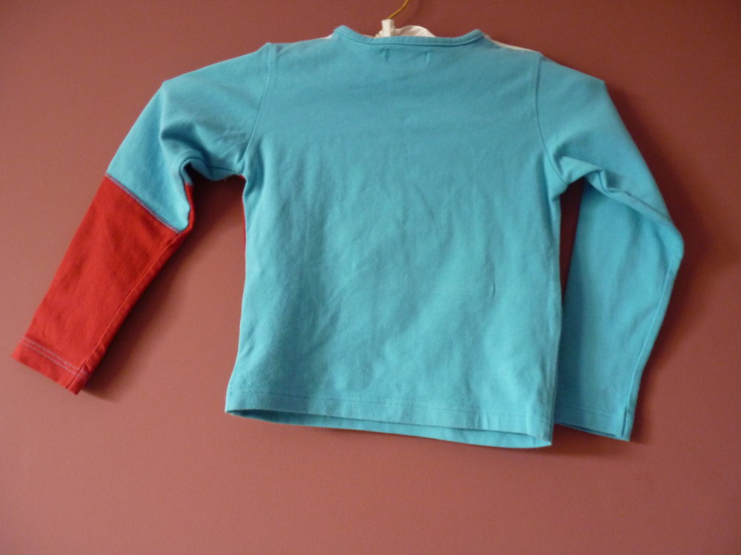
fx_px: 599
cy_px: 278
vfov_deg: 49.7
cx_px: 370
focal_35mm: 28
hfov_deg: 63.4
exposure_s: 1/8
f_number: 2.8
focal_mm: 5
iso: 400
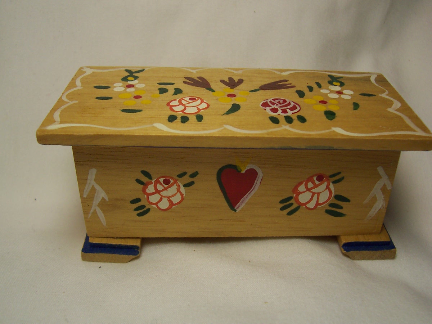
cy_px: 162
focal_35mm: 37
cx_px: 216
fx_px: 462
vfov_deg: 38.7
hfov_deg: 50.1
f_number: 2.8
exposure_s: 1/180
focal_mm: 5.6
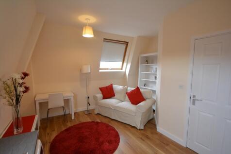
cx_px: 116
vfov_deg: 72.0
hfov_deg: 95.0
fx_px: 106
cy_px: 77
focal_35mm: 16
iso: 400
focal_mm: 11
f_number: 4
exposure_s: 1/60
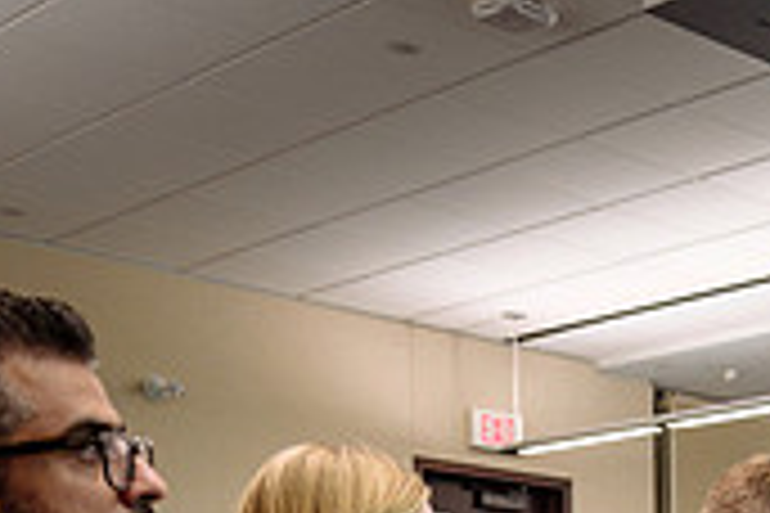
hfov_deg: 20.4
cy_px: 847
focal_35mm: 87
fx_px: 1861
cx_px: 1125
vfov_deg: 14.3
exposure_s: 1/125
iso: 800
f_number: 2.8
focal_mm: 24
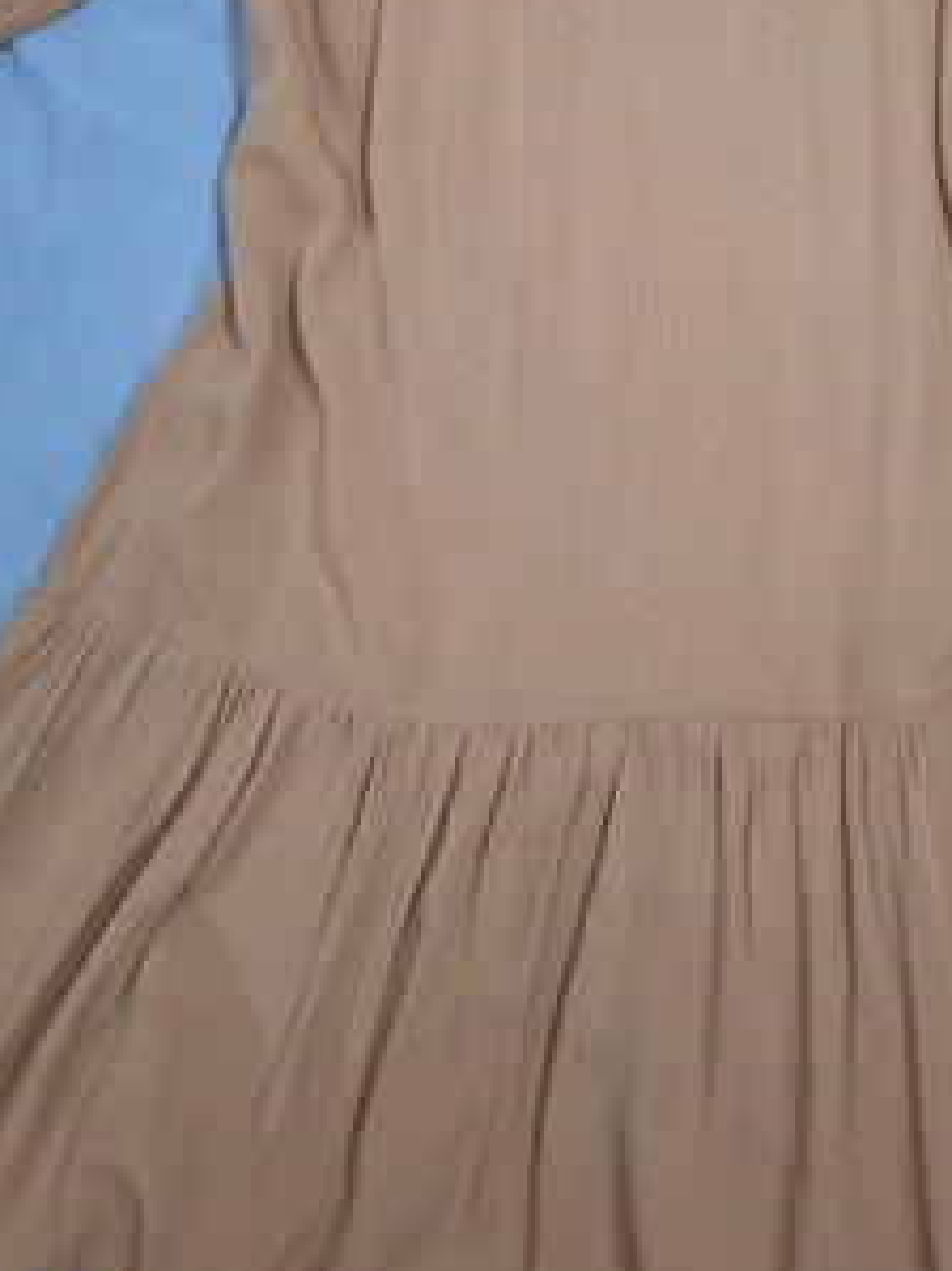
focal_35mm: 41
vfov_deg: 43.7
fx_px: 1505
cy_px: 257
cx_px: 693
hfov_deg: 34.5
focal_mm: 5.54
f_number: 1.8
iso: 250
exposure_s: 1/25
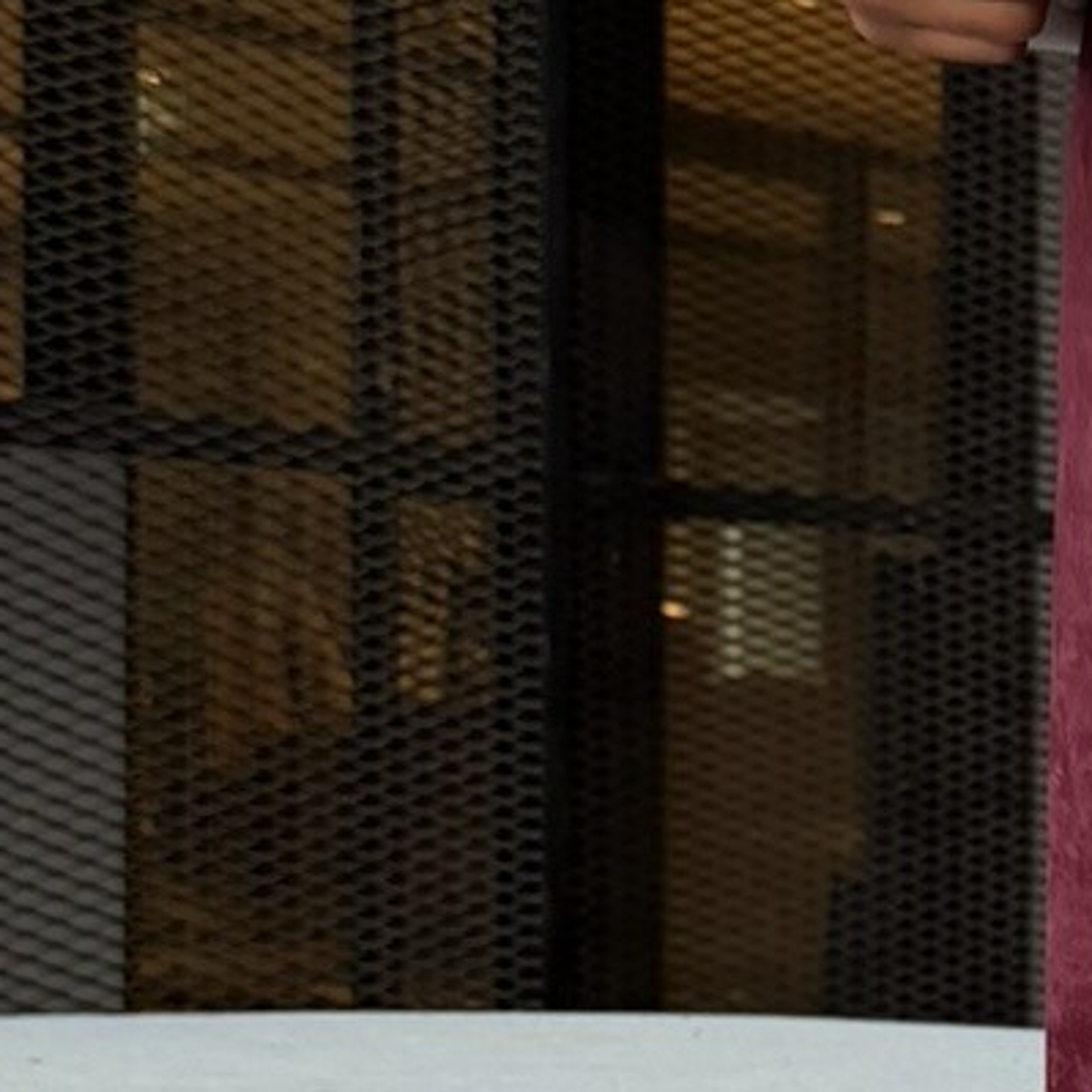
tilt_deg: -4.4
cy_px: 1051
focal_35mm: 109
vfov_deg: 15.7
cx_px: 1563
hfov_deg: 15.0
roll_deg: -1.4
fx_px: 3890
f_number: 1.78
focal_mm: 6.76
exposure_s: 1/121
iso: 200
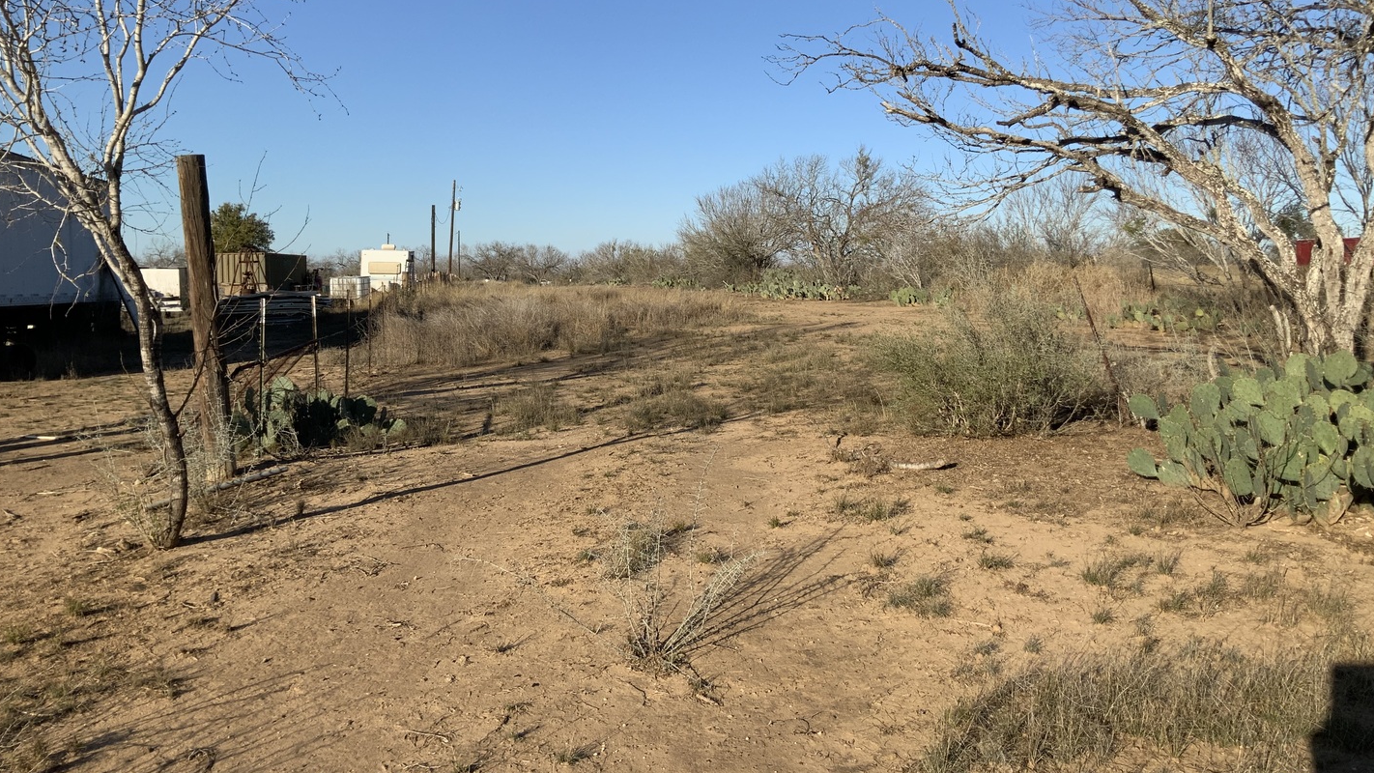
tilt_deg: +0.7
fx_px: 1166
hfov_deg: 61.0
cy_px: 280
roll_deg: +0.9
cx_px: 683
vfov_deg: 36.4
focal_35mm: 32
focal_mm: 3
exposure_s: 1/2058
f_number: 1.8
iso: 16
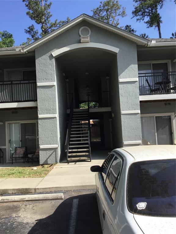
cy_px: 117
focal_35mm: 31
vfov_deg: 58.4
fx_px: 210
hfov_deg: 45.4
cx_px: 88
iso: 25
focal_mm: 3.3
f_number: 2.4
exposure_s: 1/799
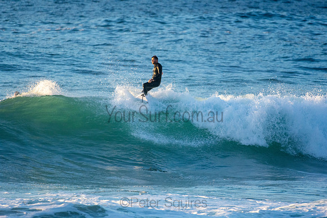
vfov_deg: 1.8
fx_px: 6814
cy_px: 109
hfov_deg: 2.7
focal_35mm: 750
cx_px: 164
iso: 1250
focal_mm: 500
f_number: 5.6
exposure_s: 1/2000
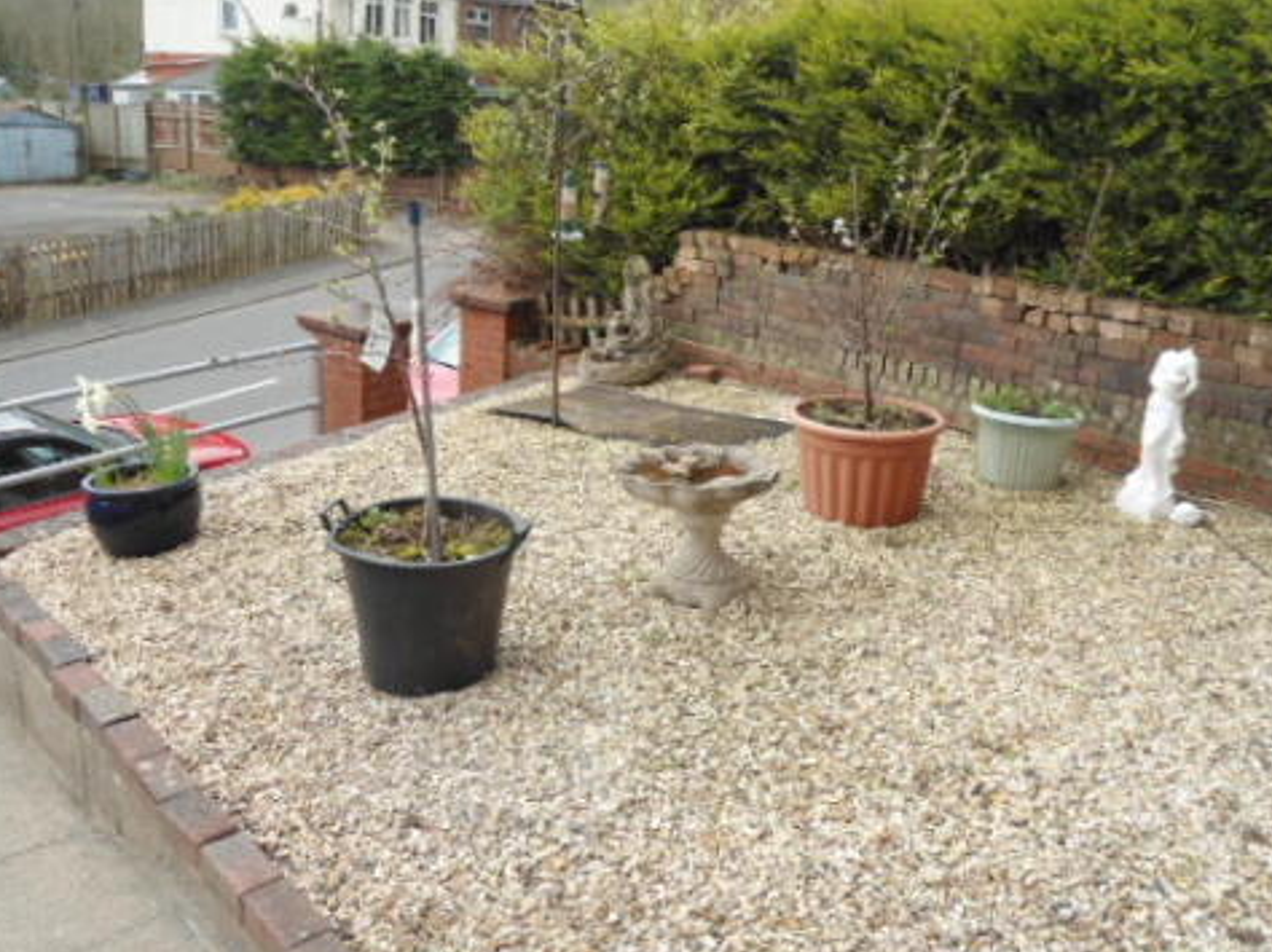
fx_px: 1175
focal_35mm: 32
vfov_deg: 44.1
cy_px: 433
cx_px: 594
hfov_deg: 56.8
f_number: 2.8
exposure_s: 1/400
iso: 80
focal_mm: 4.7
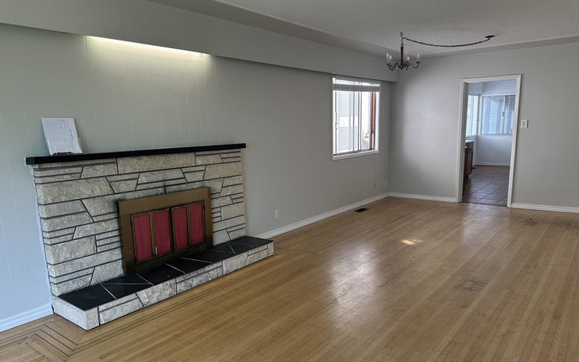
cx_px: 291
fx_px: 410
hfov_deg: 70.4
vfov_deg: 47.4
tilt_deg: -9.8
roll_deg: +1.8
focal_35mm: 26
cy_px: 207
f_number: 1.78
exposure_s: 1/154
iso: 100
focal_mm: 6.86
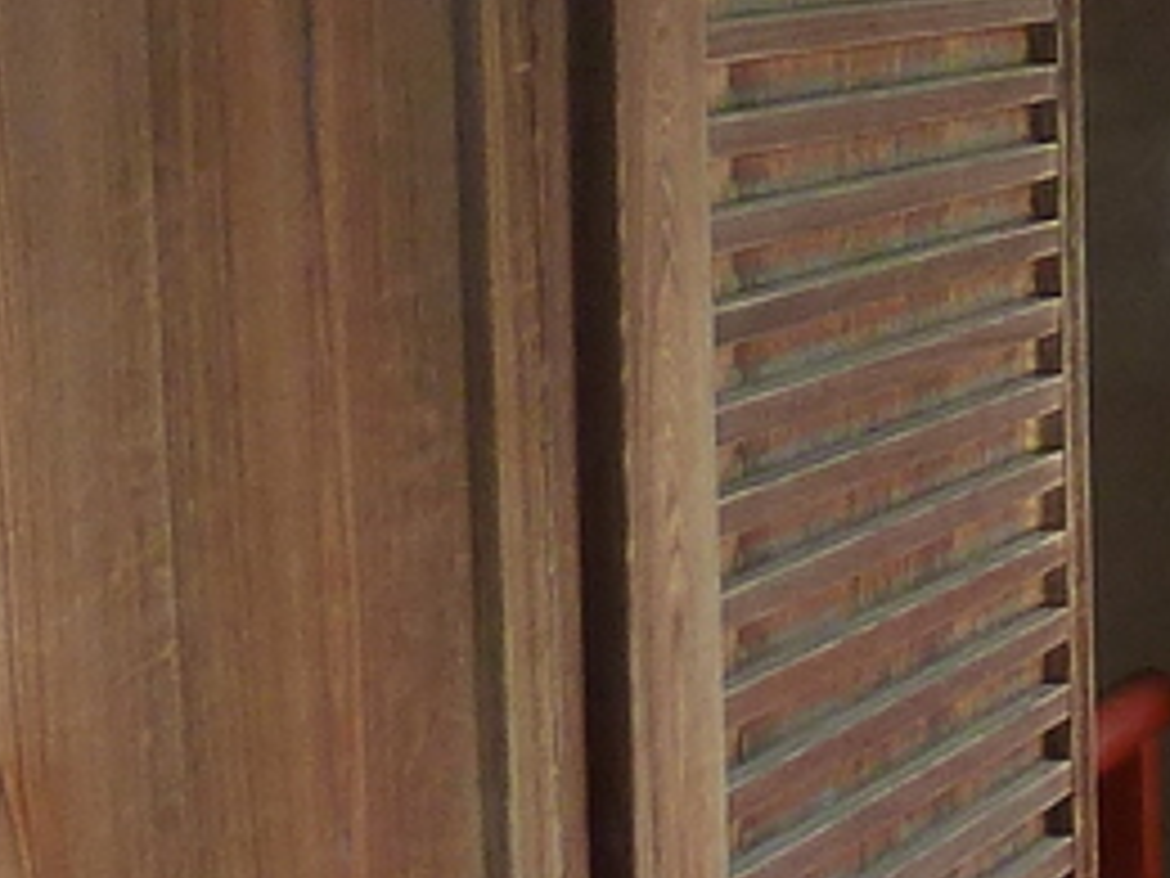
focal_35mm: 154
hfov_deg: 11.1
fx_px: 5205
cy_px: -149
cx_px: 2673
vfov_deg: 9.5
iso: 125
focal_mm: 4.1
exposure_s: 1/30
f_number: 3.3
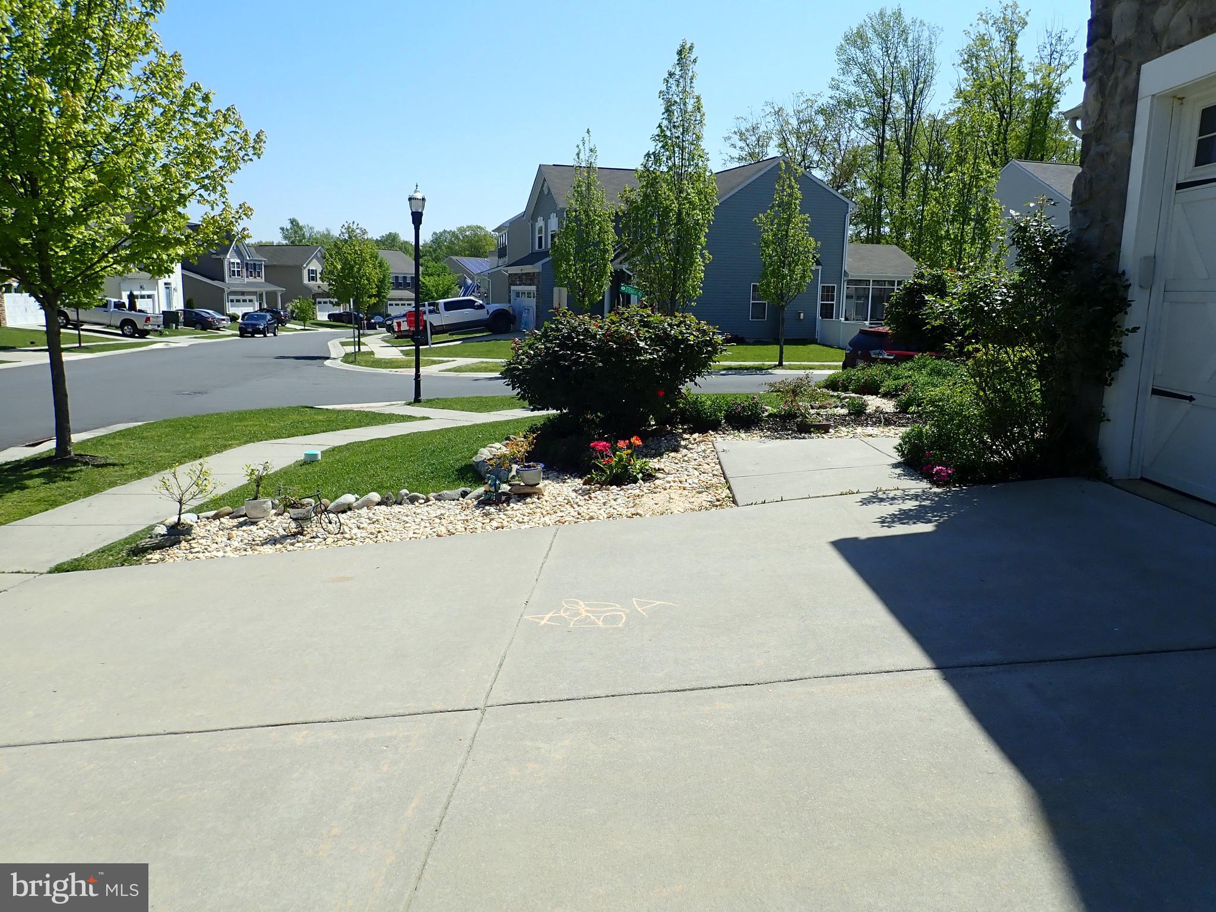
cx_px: 608
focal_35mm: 25
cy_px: 456
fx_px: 878
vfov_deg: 54.9
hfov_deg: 69.4
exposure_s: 1/200
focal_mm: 4.5
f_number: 8
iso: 100
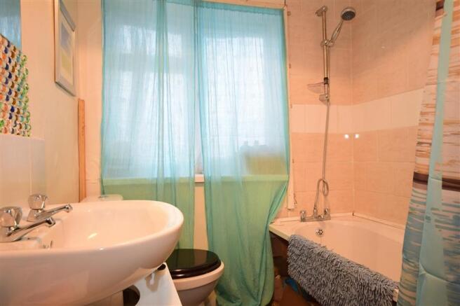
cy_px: 153
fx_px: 307
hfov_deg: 73.8
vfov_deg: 53.1
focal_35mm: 24
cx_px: 230
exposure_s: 1/8
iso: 400
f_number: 5.6
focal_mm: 16
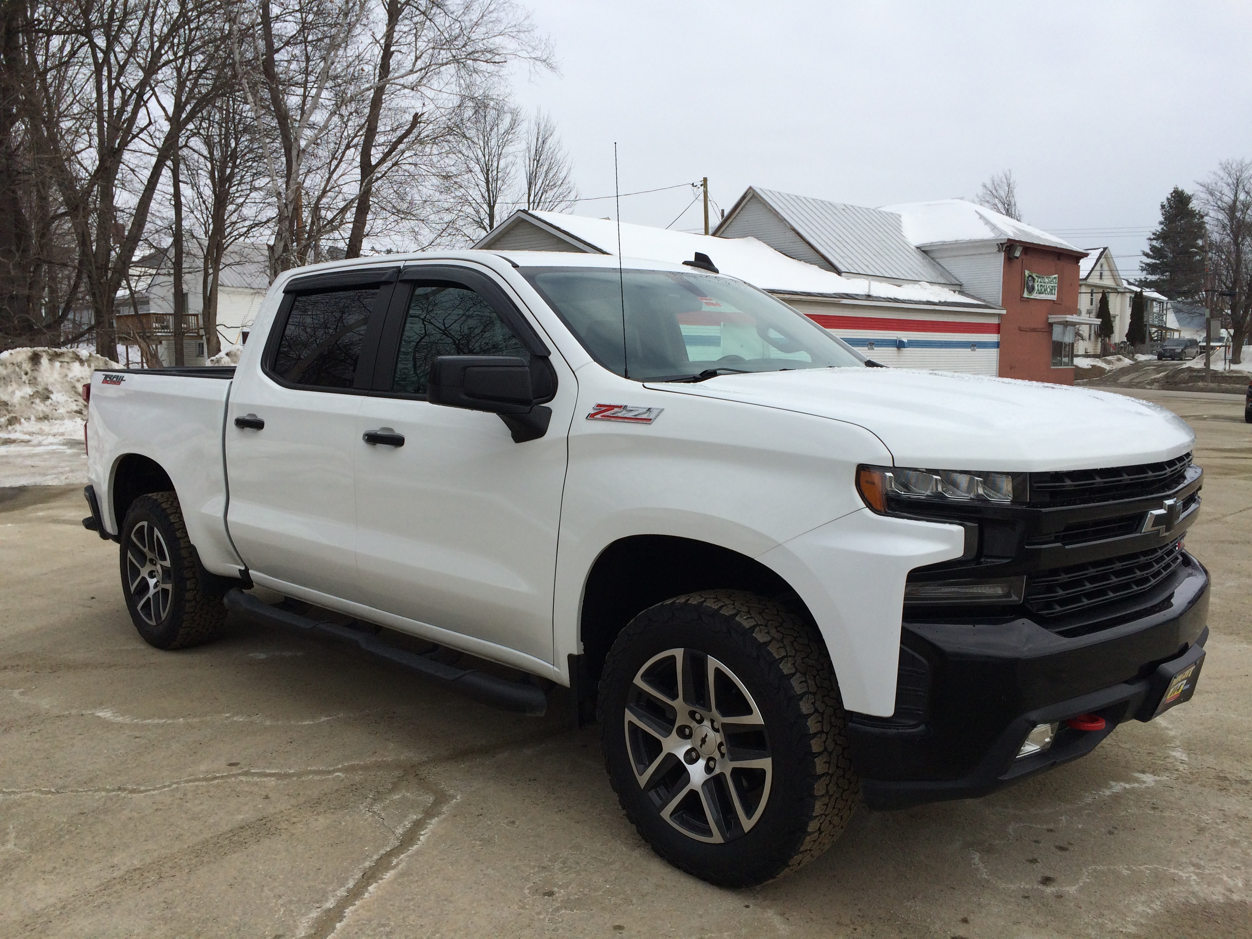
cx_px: 626
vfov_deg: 48.2
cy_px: 470
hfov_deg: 61.7
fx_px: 1049
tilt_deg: -7.3
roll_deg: -0.1
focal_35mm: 29
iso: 32
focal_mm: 4.15
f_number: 2.2
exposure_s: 1/1466
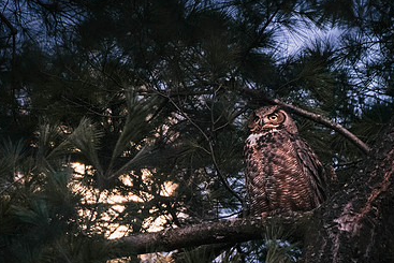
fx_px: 11167
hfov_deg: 2.0
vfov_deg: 1.3
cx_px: 112
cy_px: 274
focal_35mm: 1020
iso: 6400
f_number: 5.6
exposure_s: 1/60
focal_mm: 480
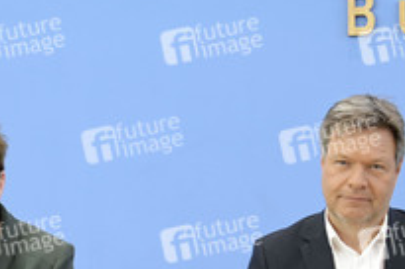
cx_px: 159
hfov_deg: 23.1
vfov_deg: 15.4
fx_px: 988
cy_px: 190
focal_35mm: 88
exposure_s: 1/400
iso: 3200
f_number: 6.3
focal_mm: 40
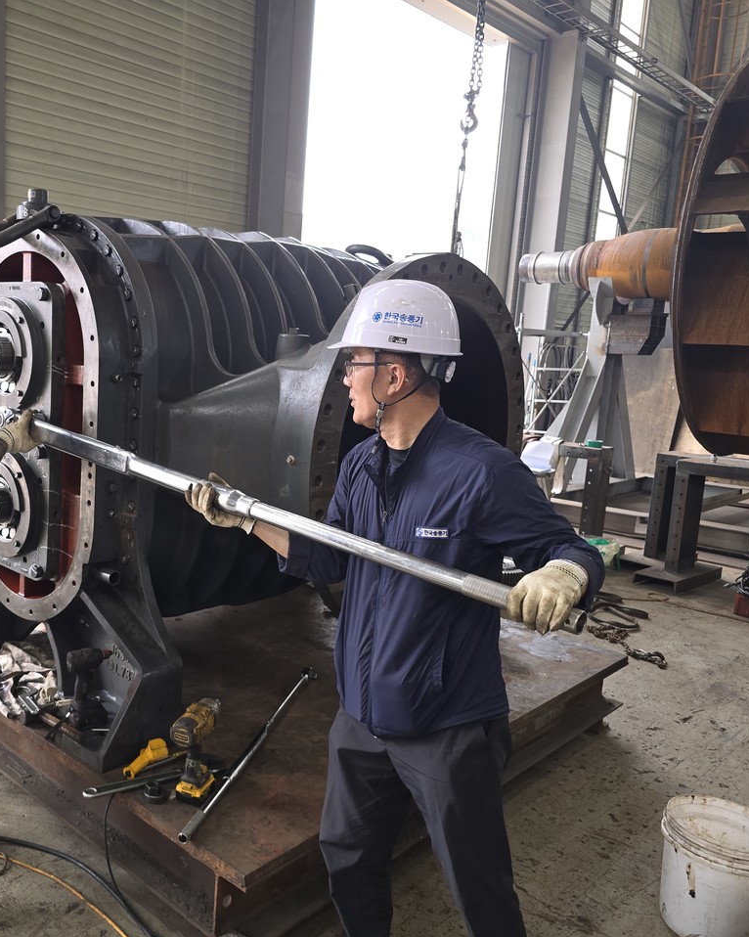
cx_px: 198
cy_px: 468
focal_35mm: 30
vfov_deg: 58.8
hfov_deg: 46.9
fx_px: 832
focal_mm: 6.3
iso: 50
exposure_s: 1/60
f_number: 1.7
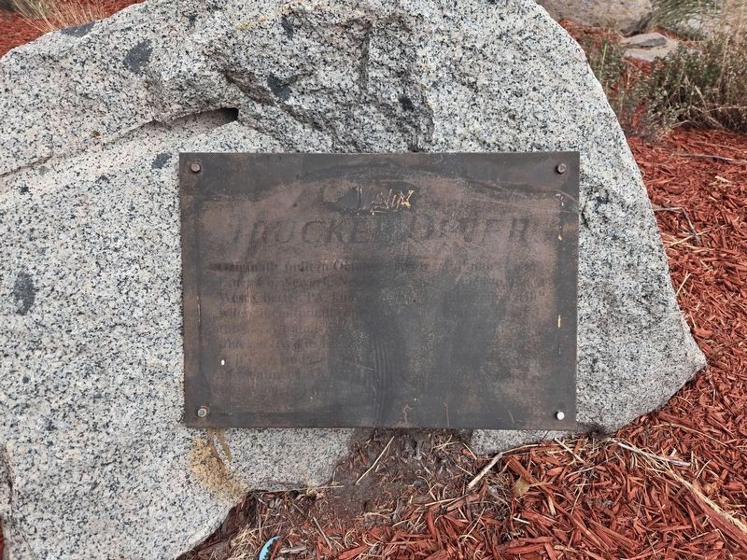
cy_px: 280
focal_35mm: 23
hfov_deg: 73.9
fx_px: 496
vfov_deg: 58.9
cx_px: 374
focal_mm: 5.4
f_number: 1.8
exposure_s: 1/947
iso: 25
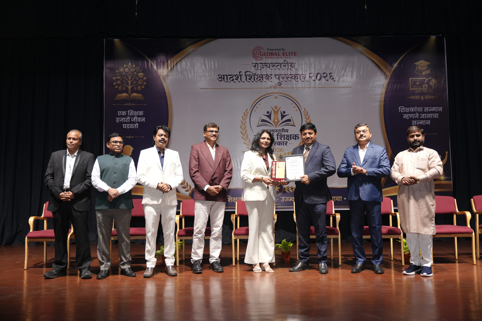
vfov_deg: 39.2
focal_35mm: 34
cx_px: 241
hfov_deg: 56.2
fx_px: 451
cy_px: 160
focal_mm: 33.7
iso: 400
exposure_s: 1/100
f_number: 3.2
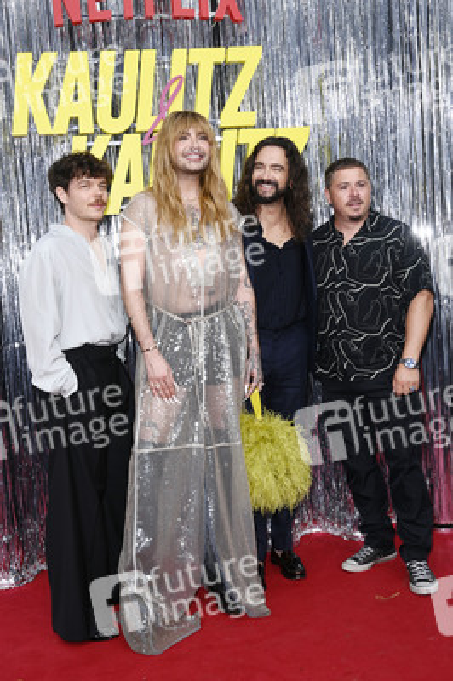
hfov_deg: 31.8
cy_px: 340
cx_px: 226
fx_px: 794
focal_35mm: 42
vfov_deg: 46.4
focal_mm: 42
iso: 400
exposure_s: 1/250
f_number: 5.6
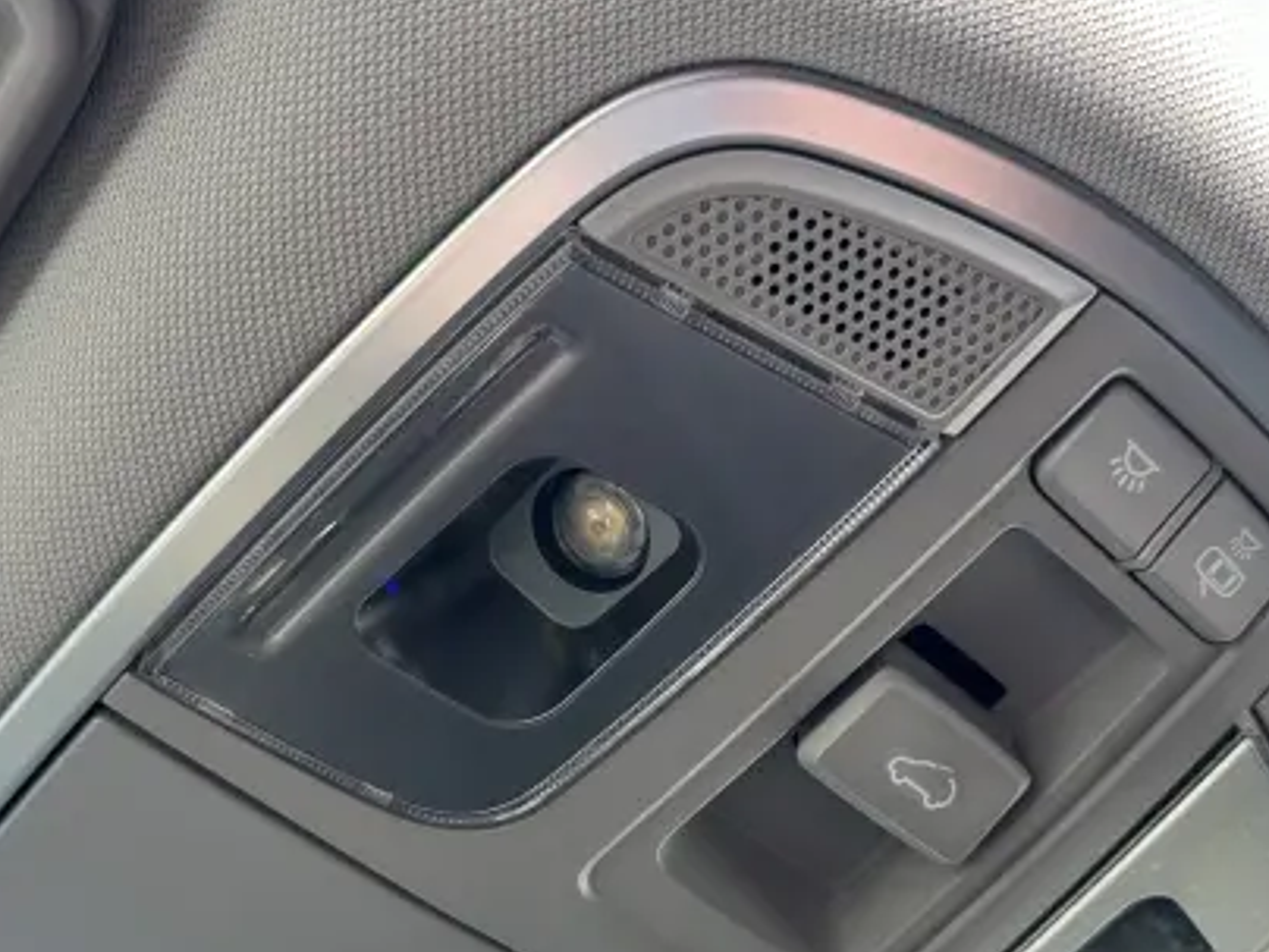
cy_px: 735
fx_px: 1393
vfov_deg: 36.7
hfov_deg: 48.9
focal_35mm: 38
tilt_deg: +45.9
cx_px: 688
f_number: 1.78
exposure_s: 1/121
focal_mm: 6.86
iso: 100
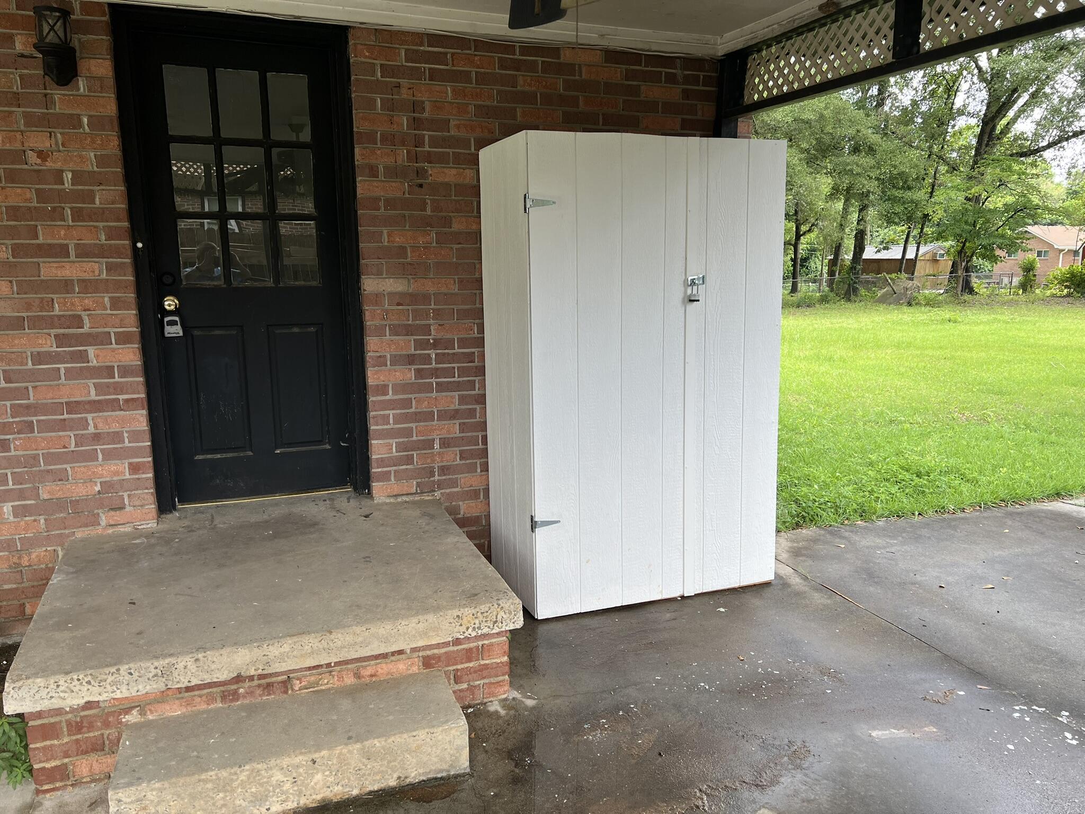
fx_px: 815
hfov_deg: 67.3
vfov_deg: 53.1
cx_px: 542
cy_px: 407
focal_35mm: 26
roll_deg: +0.2
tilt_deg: -11.1
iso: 50
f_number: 1.5
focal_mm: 5.7
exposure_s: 1/486
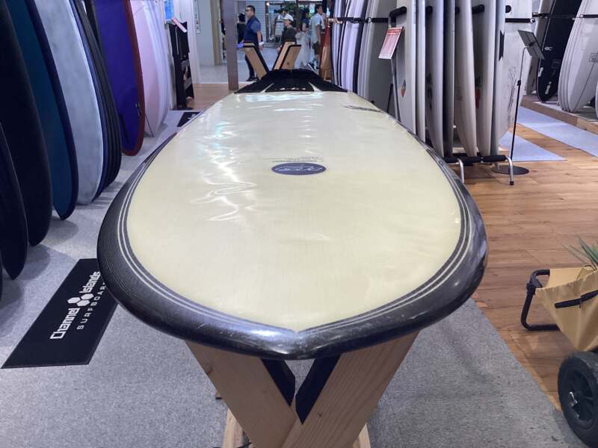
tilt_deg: -22.0
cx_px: 299
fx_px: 536
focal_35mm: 31
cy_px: 224
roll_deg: +0.1
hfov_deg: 58.4
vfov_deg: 45.4
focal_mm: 3.3
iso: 80
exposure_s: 1/100
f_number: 2.4
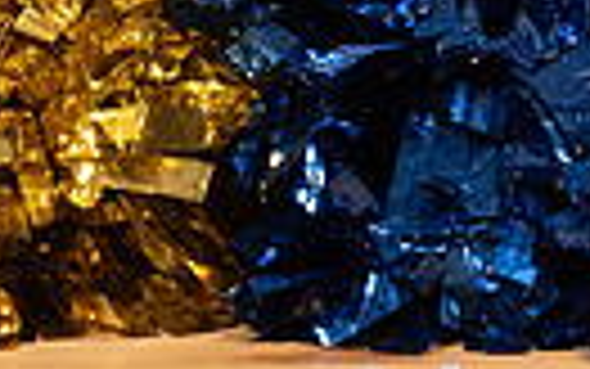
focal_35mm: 605
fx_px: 9732
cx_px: 367
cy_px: -931
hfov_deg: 3.5
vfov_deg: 2.1
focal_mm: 77
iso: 400
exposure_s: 1/250
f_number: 8
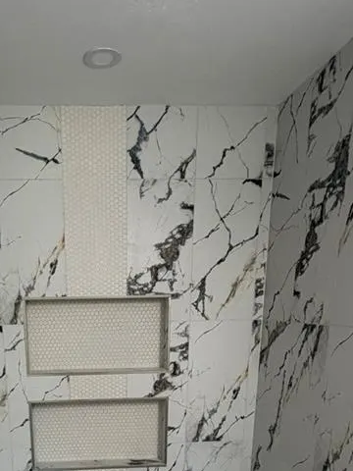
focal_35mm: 35
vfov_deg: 46.2
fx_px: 476
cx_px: 96
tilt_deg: -16.3
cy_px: 445
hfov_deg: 39.8
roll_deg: +1.7
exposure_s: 1/120
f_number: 2.2
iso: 200
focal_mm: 2.22
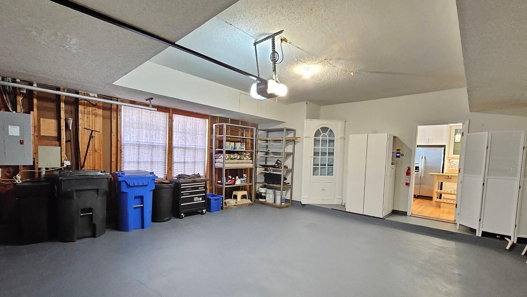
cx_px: 261
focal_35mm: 15
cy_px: 169
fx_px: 210
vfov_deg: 70.2
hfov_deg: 103.0
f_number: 2.2
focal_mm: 2.2
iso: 2500
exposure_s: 1/24
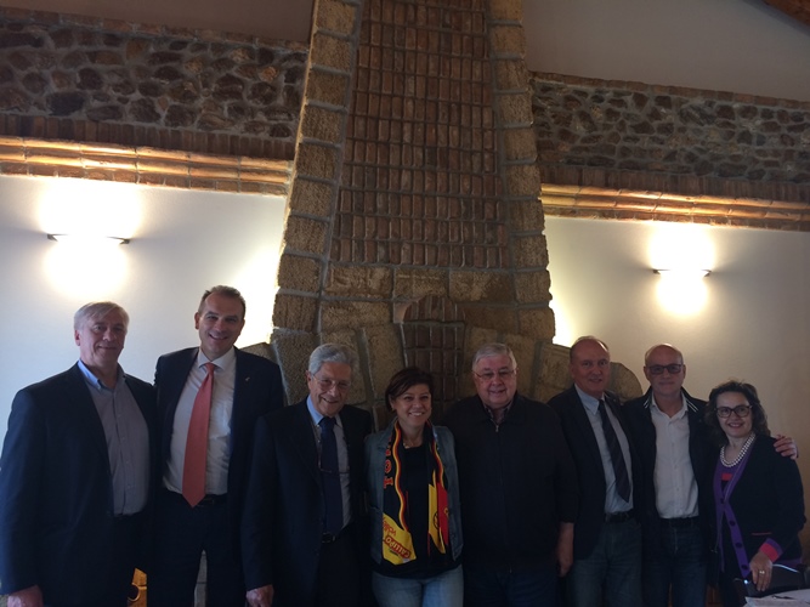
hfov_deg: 61.7
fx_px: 678
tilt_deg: +5.1
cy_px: 304
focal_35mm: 29
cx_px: 405
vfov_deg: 48.2
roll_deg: -1.7
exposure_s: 1/33
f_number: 2.2
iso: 100
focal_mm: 4.15
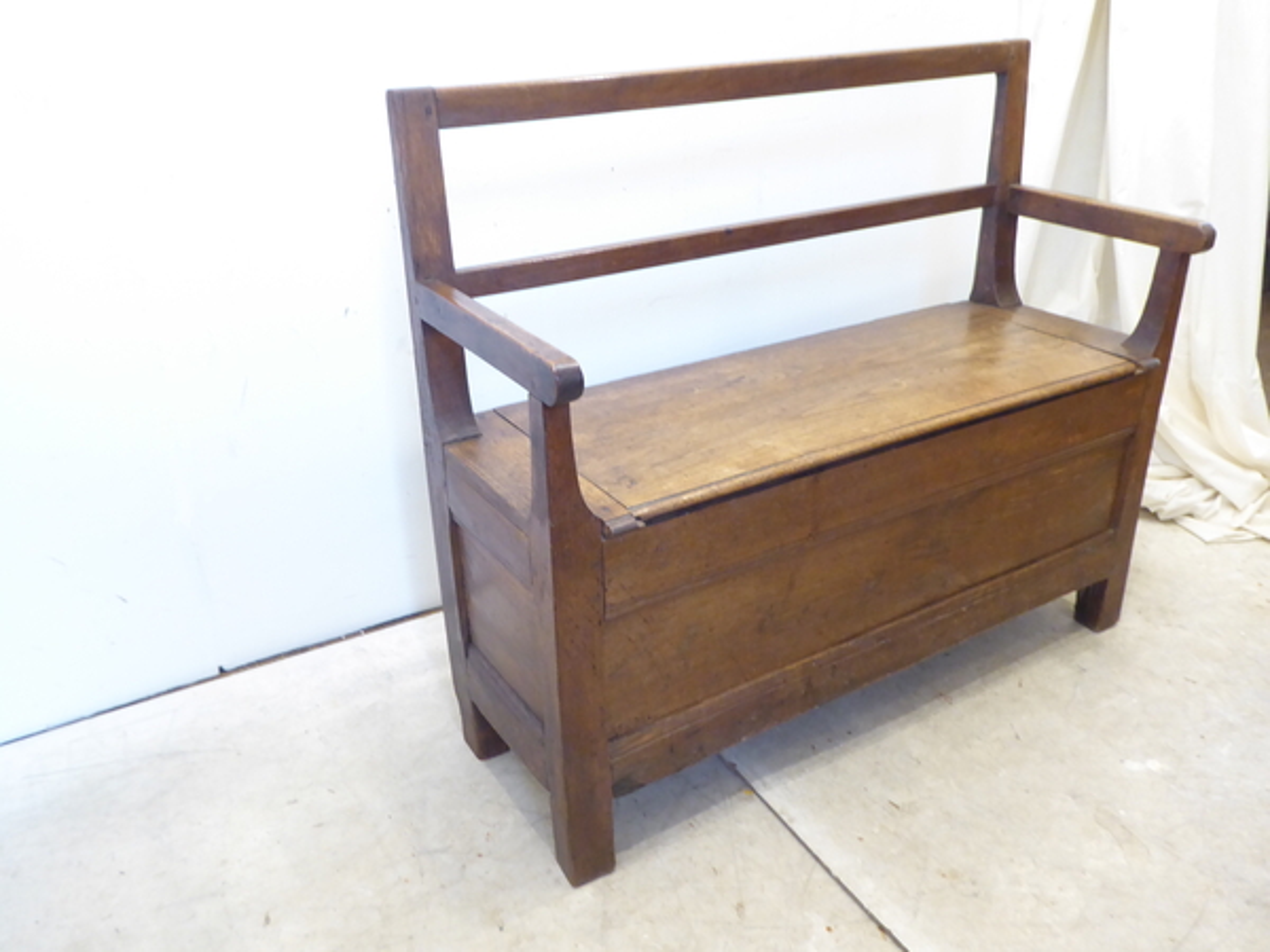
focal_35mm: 29
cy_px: 476
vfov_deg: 48.2
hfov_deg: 61.7
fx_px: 1064
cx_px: 635
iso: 400
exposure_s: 1/10
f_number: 3.5
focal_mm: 5
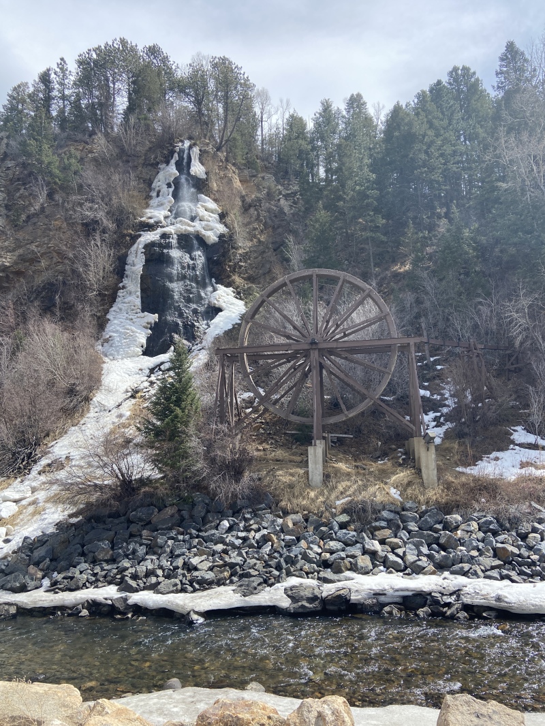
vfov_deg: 67.3
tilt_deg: +11.5
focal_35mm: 26
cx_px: 272
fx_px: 546
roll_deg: +1.6
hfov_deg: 53.1
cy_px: 363
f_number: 1.8
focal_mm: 4.25
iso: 32
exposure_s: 1/1484
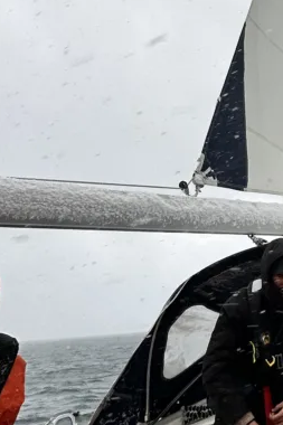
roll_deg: +3.9
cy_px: 37
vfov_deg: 39.5
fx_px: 543
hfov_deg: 24.5
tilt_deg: +27.3
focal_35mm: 46
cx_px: 393
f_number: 2.2
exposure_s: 1/315
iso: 40
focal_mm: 2.22
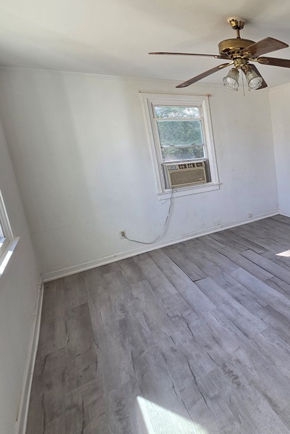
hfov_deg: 46.4
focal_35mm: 21
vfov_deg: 80.7
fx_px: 253
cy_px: 186
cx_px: 308
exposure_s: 1/120
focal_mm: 2.2
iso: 100
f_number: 1.9
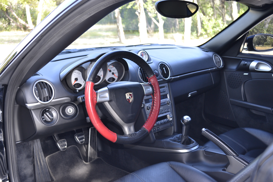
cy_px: 91
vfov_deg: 34.2
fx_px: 296
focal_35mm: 39
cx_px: 136
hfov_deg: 49.6
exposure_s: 1/60
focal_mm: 26
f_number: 4.2
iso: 400
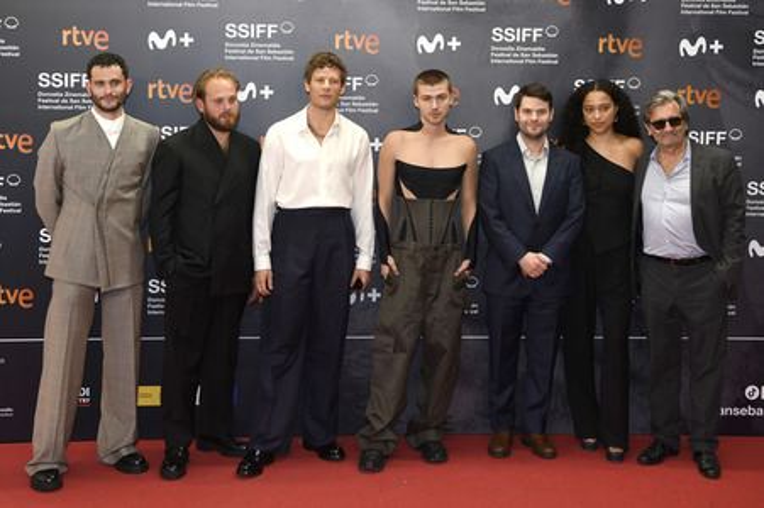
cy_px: 254
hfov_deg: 41.1
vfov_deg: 28.0
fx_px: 1018
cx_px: 382
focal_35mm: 48
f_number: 4
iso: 640
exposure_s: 1/500
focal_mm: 48
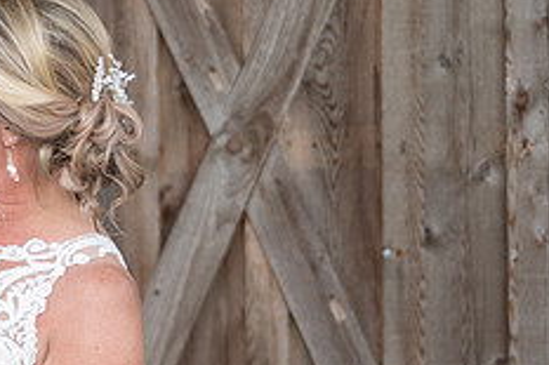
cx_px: -73
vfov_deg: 4.9
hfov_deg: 7.3
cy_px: 336
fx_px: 4297
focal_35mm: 282
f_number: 2.8
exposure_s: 1/250
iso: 100
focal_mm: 106
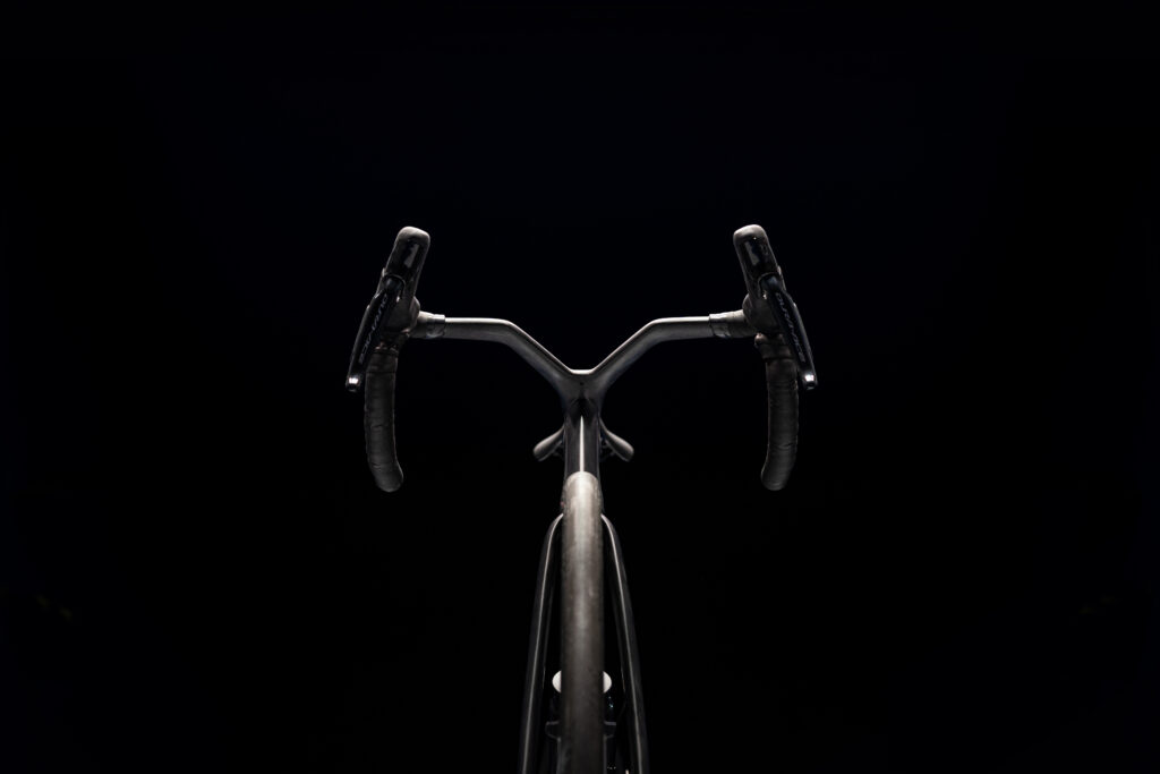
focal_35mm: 50
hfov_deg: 39.6
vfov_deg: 27.0
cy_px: 387
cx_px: 580
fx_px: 1611
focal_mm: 50
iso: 640
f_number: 4.5
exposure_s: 1/25
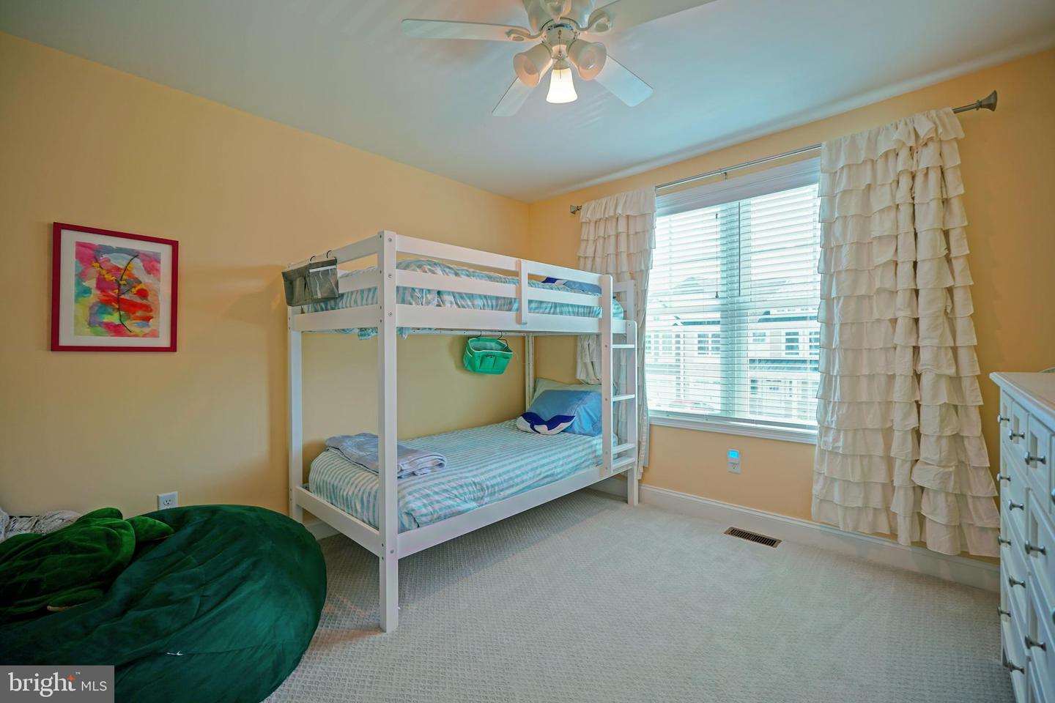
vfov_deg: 77.3
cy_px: 352
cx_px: 528
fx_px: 440
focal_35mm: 15
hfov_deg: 100.4
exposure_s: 1/30
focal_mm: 10
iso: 100
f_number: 2.8
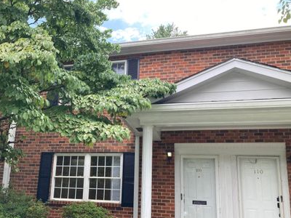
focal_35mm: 35
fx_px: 294
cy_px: 128
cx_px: 112
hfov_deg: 52.2
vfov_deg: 40.6
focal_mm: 3.99
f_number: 1.8
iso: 20
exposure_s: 1/259
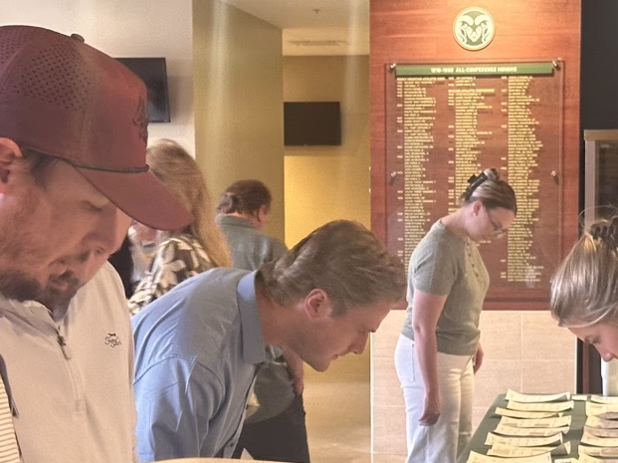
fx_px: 1766
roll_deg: +0.0
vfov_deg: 14.8
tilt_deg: -5.1
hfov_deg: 19.8
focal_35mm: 99
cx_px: 415
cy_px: 366
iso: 320
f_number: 1.78
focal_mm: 6.86
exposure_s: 1/40
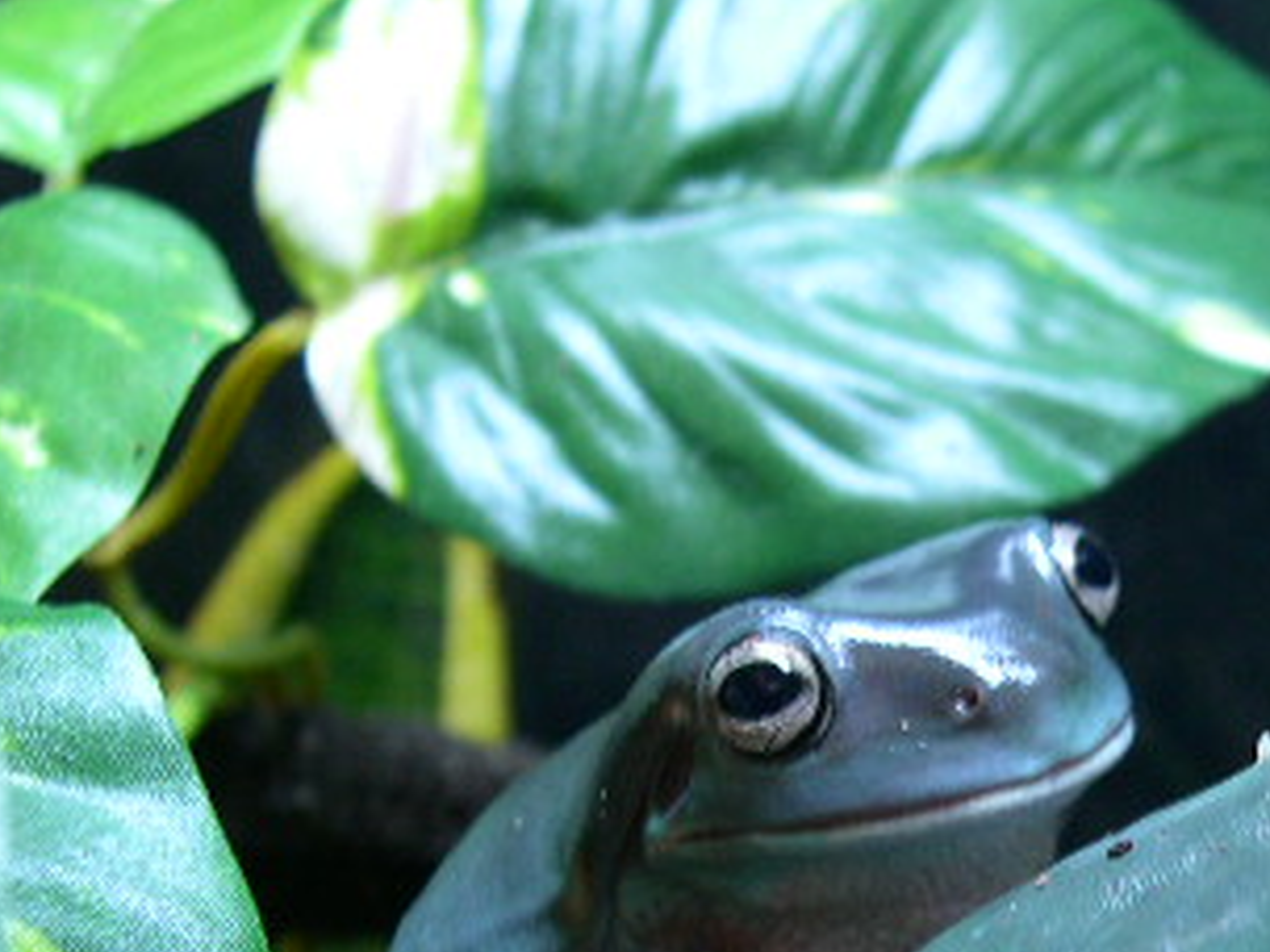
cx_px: 1028
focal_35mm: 80
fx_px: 2935
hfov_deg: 24.0
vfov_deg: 18.1
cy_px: 885
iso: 121
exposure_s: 1/4.4
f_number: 2.8
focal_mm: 8
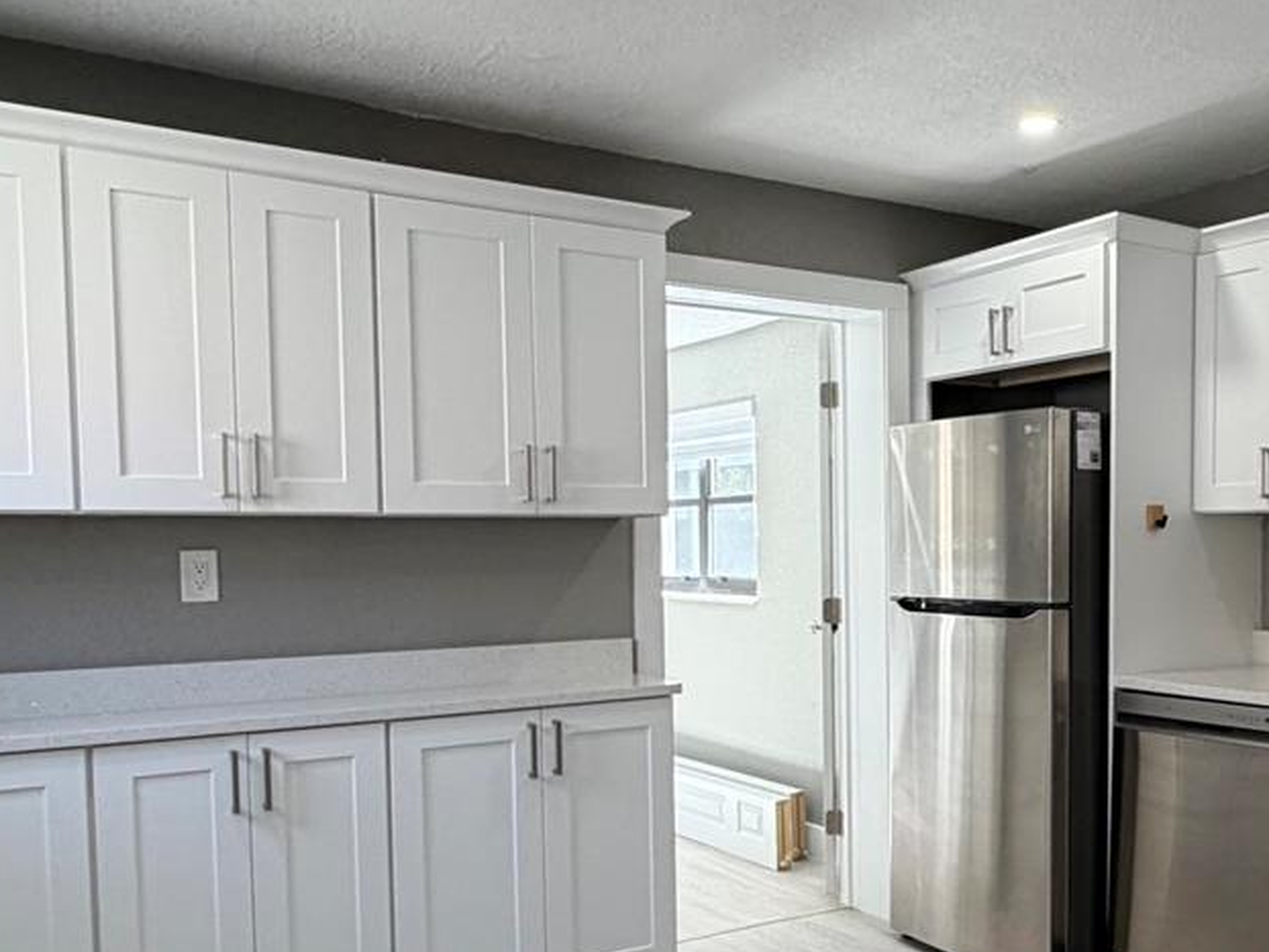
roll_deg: +0.0
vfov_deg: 39.4
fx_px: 1320
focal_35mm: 36
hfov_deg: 50.0
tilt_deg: -3.2
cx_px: 894
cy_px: 601
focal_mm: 2.22
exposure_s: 1/120
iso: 125
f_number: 2.2
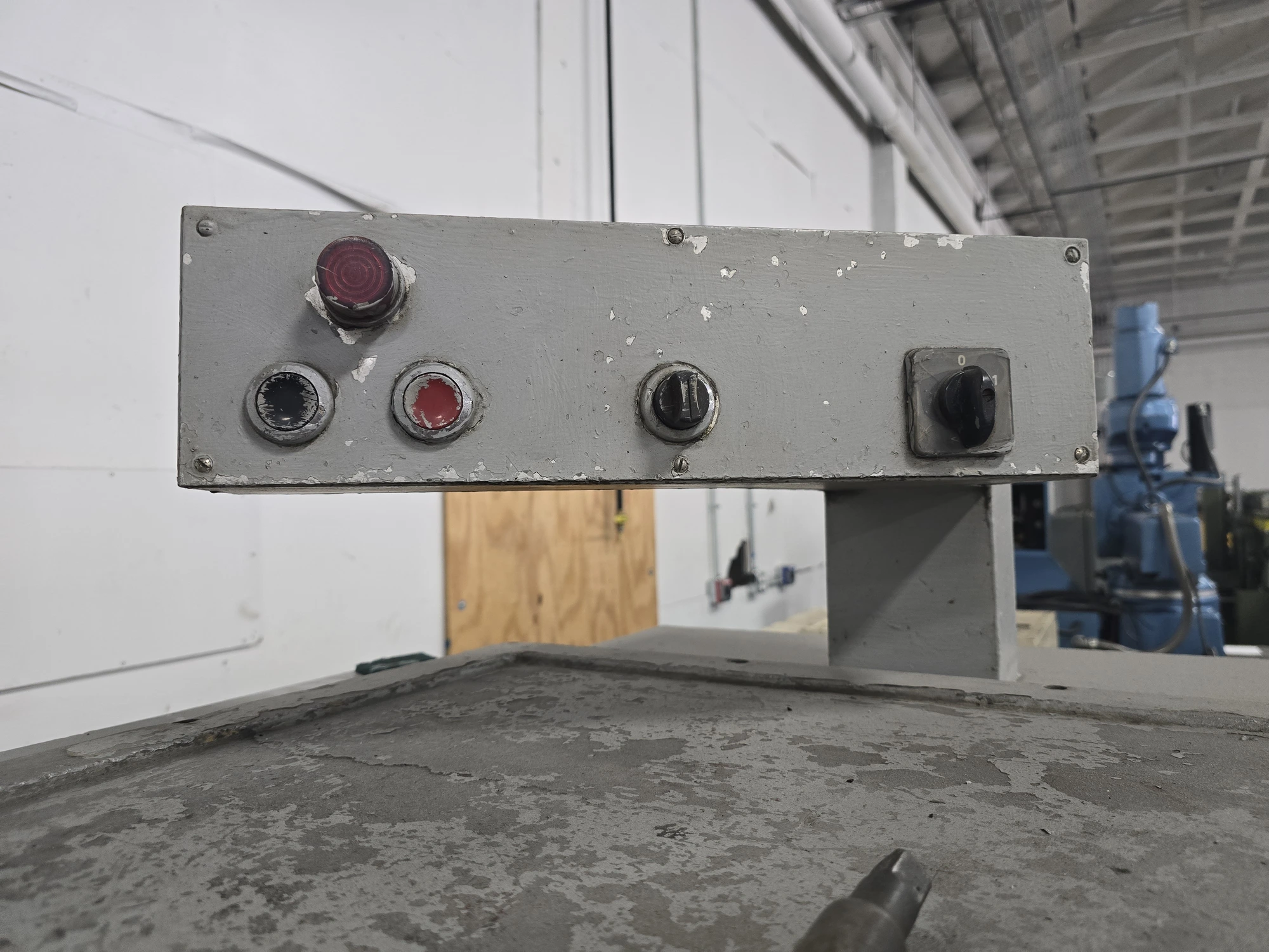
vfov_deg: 58.9
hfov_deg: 73.9
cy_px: 476
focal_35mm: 23
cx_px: 634
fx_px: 843
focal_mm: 6.3
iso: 320
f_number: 1.7
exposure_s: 1/120
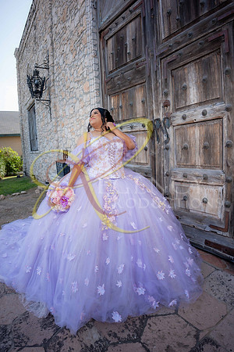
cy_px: 176
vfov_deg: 84.0
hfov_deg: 61.9
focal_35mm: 20
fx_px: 195
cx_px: 117
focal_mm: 20
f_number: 2.8
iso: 125
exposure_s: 1/500
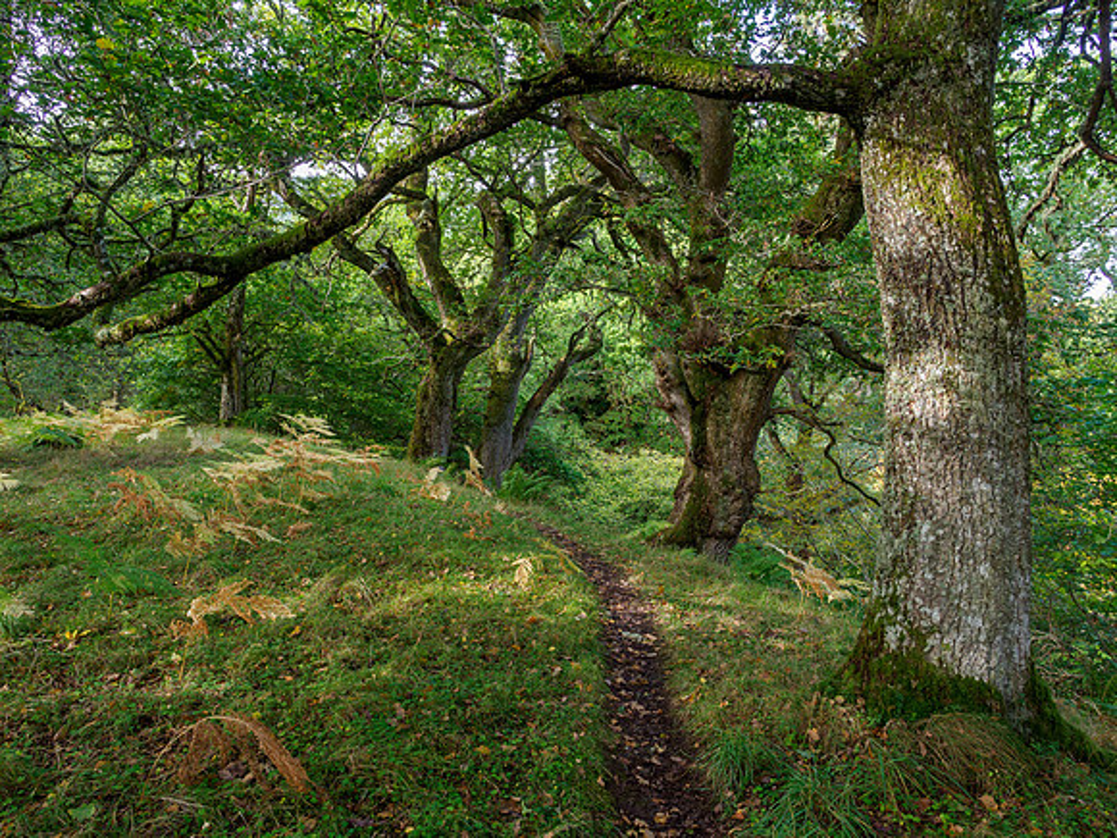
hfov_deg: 71.6
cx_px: 558
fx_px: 774
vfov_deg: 56.8
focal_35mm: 24
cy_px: 419
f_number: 5.6
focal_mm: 12
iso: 200
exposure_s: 1/20
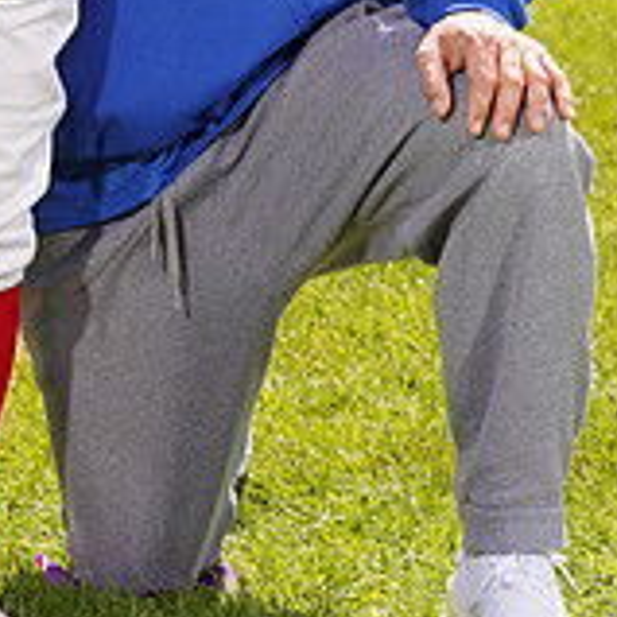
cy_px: -233
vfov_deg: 5.6
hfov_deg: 5.6
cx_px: 17
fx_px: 6251
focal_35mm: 310
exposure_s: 1/160
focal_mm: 100
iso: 100
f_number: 9
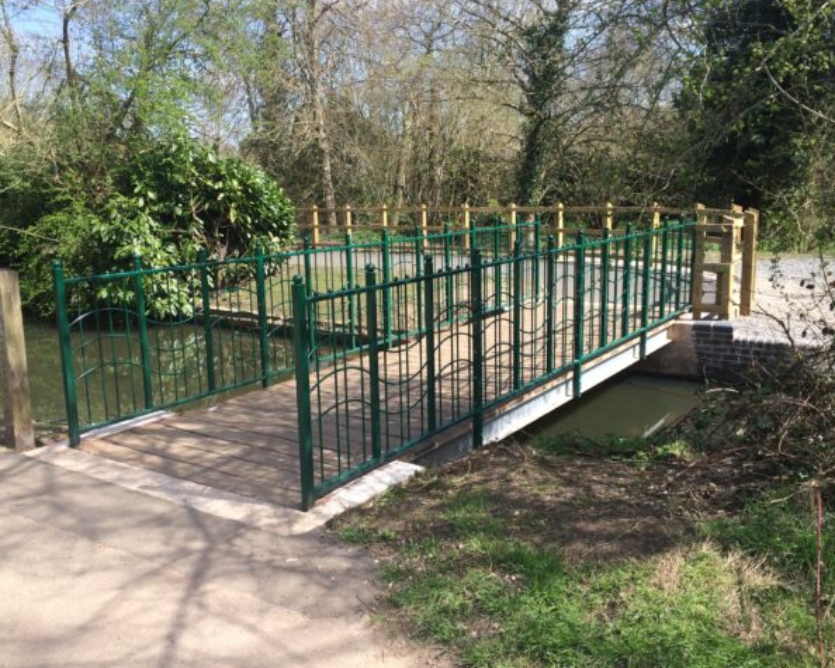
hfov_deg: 57.2
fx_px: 766
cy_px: 329
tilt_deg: -12.5
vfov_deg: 47.1
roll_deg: +2.8
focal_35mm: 31
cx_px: 412
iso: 32
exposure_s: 1/954
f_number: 2.2
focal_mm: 4.15
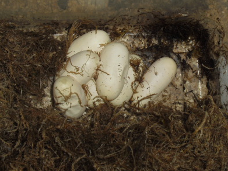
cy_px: 54
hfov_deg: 32.7
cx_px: 111
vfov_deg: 24.7
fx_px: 388
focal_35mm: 59
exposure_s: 1/60
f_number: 3.1
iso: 100
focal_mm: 6.3
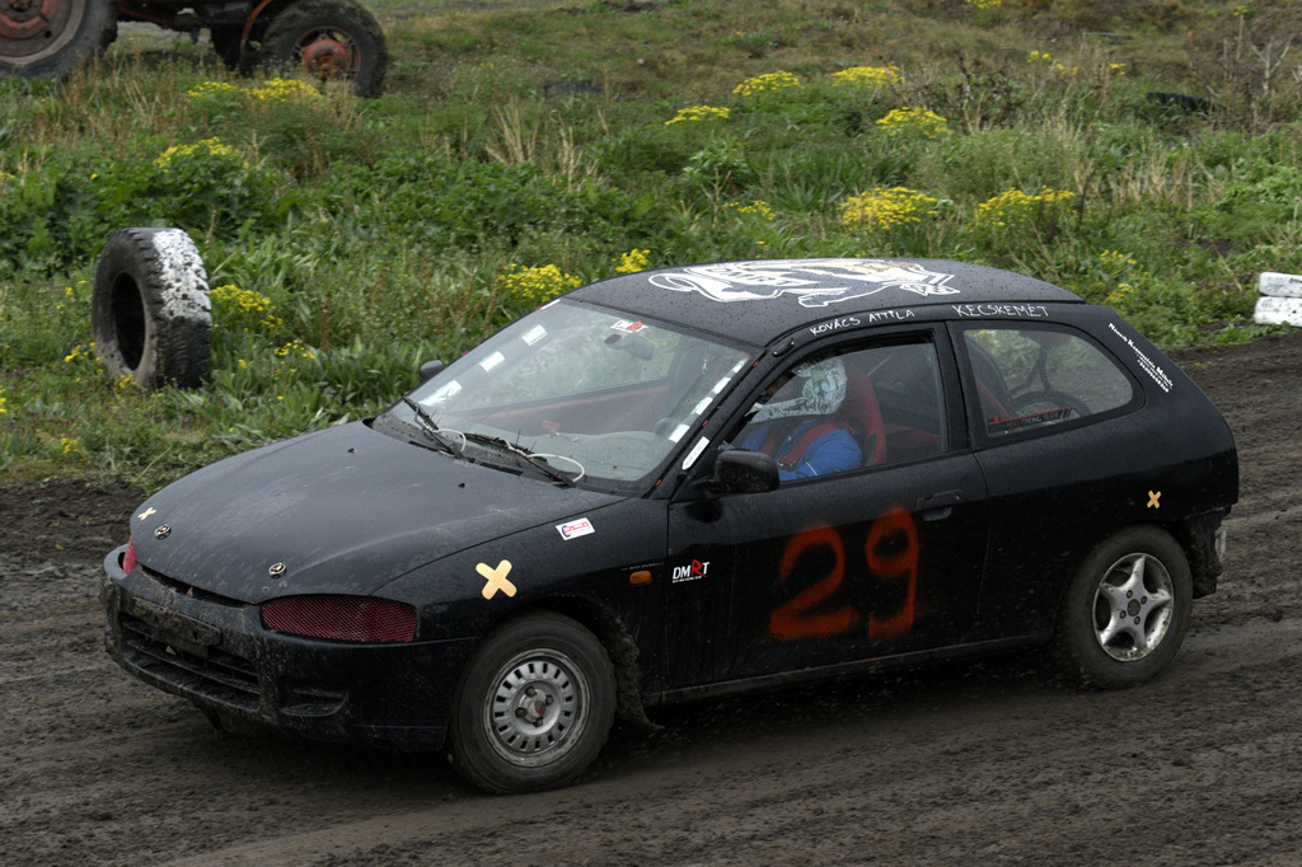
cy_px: 434
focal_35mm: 105
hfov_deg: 19.5
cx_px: 651
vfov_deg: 13.0
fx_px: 3796
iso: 1000
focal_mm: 70
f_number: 5.6
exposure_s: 1/1000
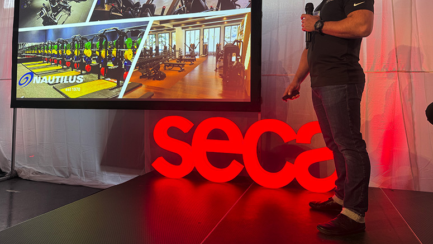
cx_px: 211
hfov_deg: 69.8
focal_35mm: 27
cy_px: 85
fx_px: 310
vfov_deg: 42.4
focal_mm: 6.76
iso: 100
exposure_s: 1/102
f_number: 1.78
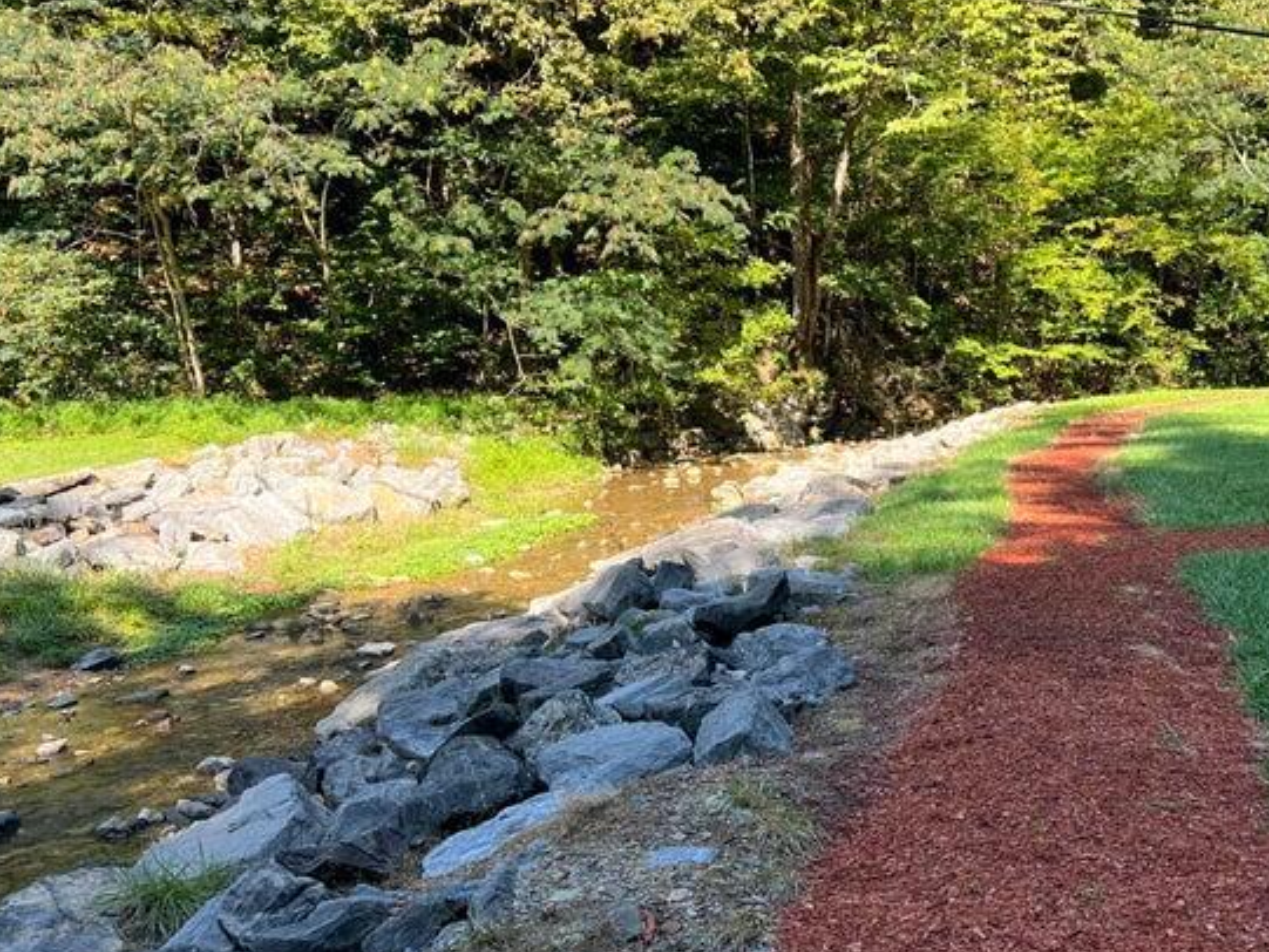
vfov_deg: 35.1
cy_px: 420
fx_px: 1503
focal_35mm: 41
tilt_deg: -4.2
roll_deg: +2.2
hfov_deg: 44.9
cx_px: 869
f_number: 1.5
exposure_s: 1/714
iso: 50
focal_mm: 5.7
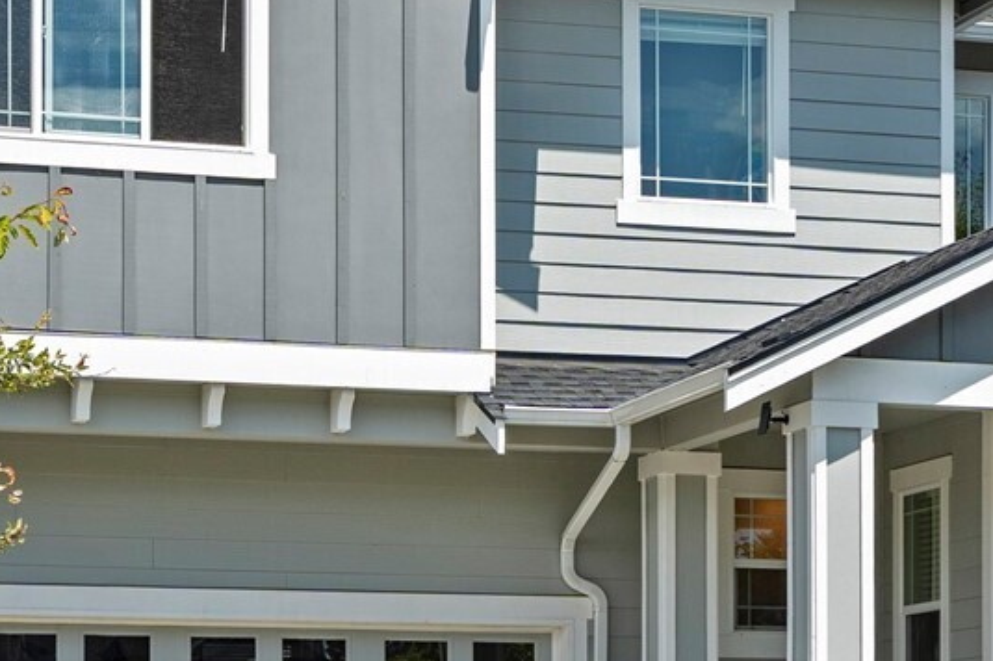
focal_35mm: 111
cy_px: 494
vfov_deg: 12.3
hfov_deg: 18.4
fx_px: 3060
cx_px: 410
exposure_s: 1/125
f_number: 8
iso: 100
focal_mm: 35
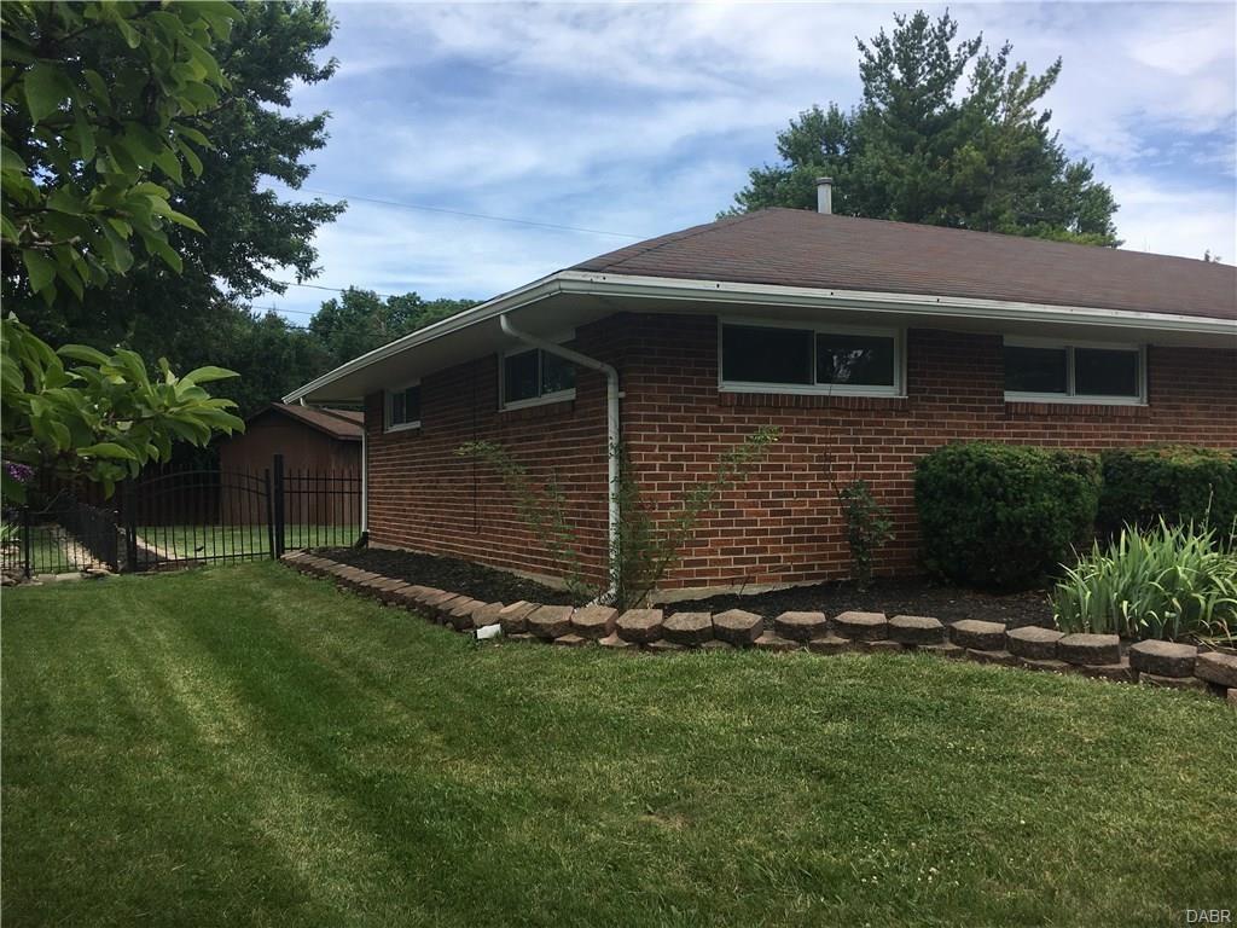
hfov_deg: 61.7
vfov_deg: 48.2
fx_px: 1036
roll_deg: +1.9
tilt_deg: +0.4
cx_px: 618
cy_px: 464
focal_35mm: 29
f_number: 2.2
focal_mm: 4.15
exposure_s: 1/1054
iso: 25
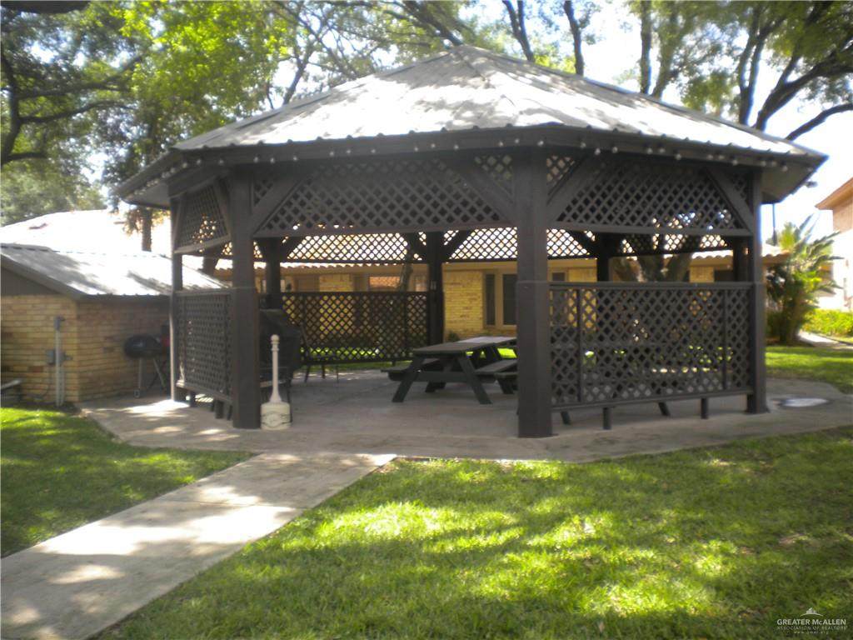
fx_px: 862
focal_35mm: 35
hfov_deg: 52.6
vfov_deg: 40.7
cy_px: 320
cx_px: 426
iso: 80
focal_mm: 6.3
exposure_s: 1/164
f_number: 4.6
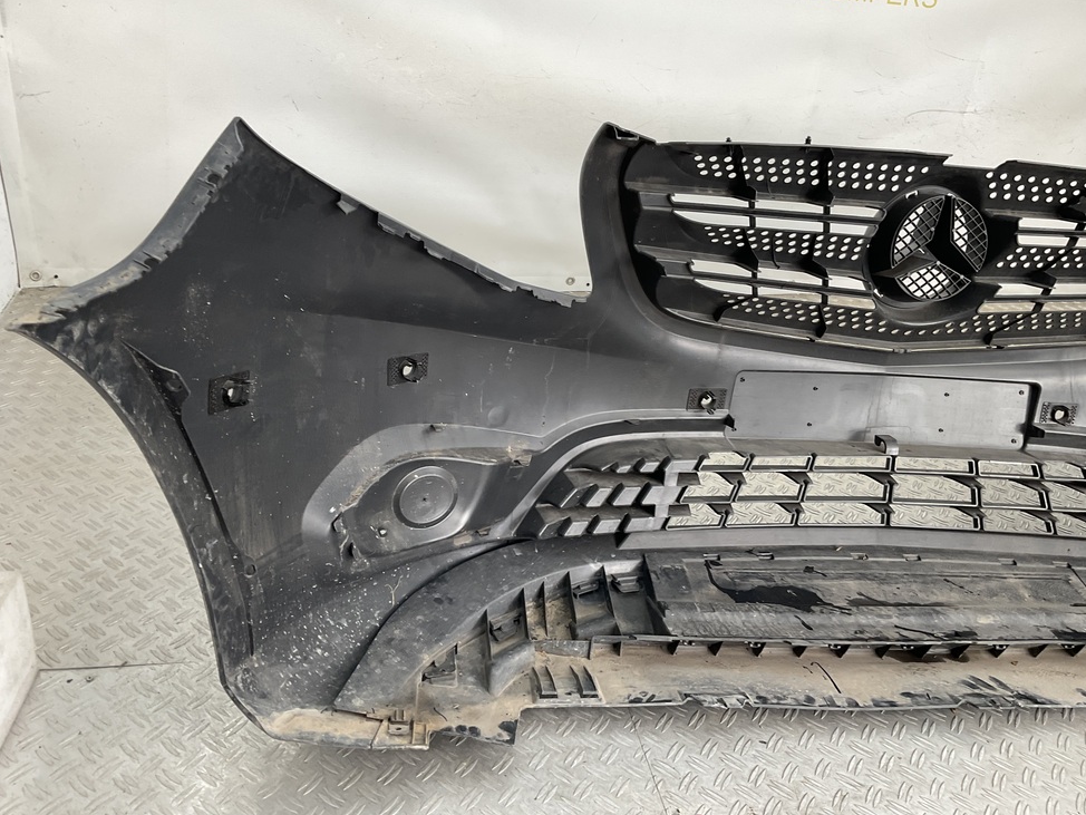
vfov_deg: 46.8
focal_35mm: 30
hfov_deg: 60.0
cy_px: 398
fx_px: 941
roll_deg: -8.1
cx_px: 544
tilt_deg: -30.0
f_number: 1.8
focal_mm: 3
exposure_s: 1/120
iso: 25
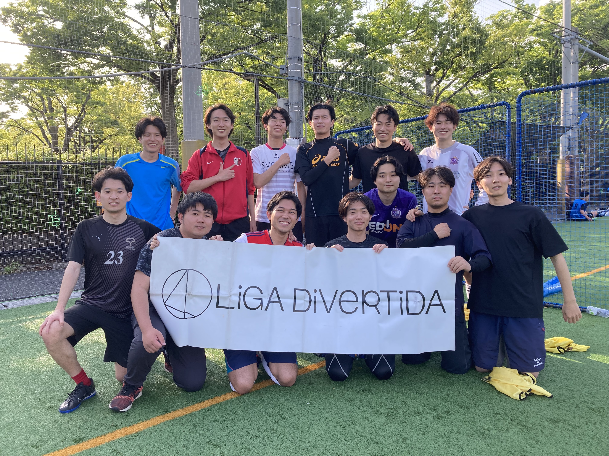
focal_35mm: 28
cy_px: 228
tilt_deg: -1.7
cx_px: 304
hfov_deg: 63.4
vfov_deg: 49.7
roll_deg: +0.9
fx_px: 493
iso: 20
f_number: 1.8
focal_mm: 3.99
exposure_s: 1/318
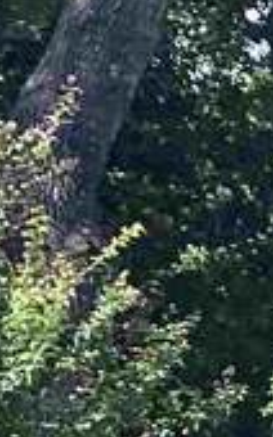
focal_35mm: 247
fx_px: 2945
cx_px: 1548
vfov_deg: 8.4
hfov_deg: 4.3
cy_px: 566
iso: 25
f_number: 2.4
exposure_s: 1/679
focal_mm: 3.3
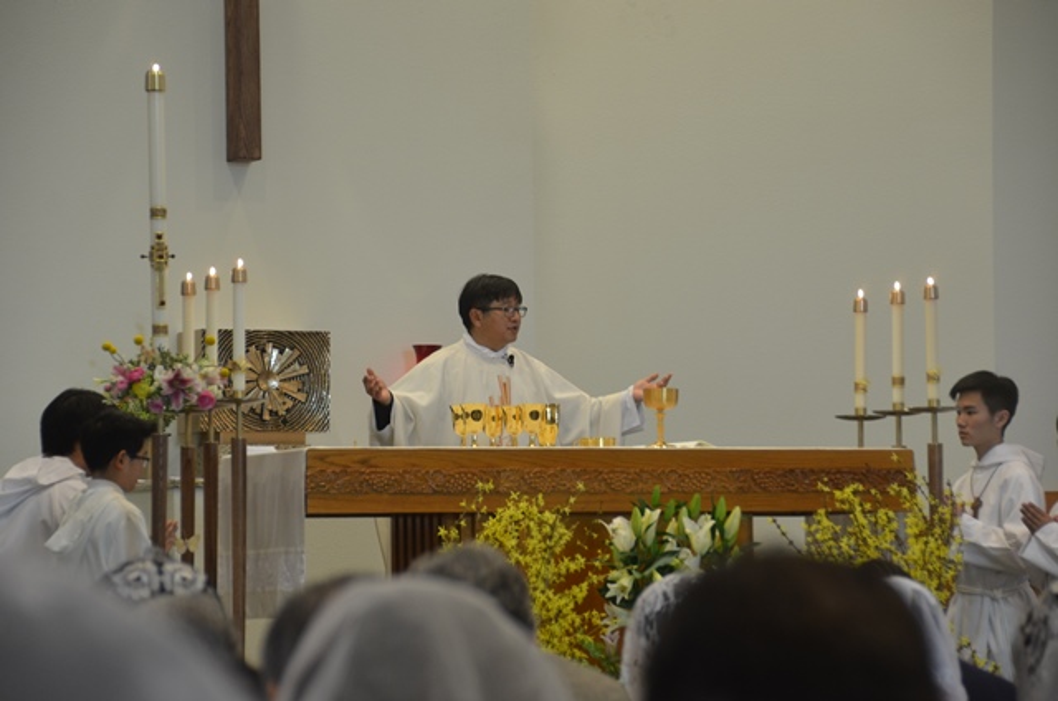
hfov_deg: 14.4
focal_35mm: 142
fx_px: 4180
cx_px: 529
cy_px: 350
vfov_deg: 9.6
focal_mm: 95
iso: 800
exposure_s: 1/40
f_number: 5.3
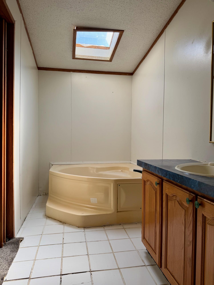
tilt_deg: -1.1
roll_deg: -0.6
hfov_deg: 56.8
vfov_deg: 71.6
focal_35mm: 24
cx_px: 107
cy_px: 142
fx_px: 198
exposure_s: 1/303
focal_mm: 6.76
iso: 80
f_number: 1.78
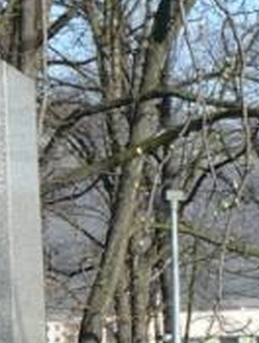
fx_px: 2147
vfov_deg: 8.7
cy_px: 647
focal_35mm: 216
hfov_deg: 6.9
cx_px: -57
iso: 100
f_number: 3.6
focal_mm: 7.4
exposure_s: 1/160
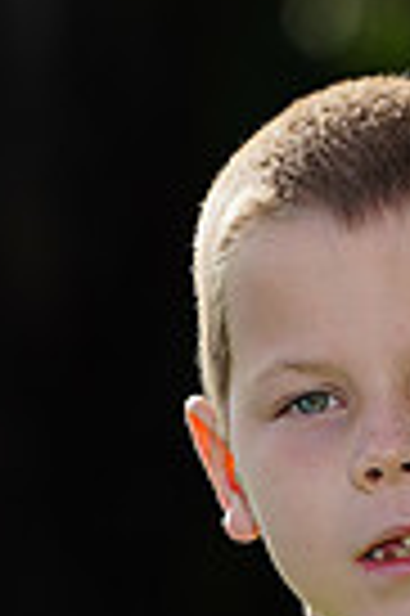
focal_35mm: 1136
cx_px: 279
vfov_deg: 1.8
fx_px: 19454
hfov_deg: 1.2
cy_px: 1088
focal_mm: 268
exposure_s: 1/200
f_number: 8
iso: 100
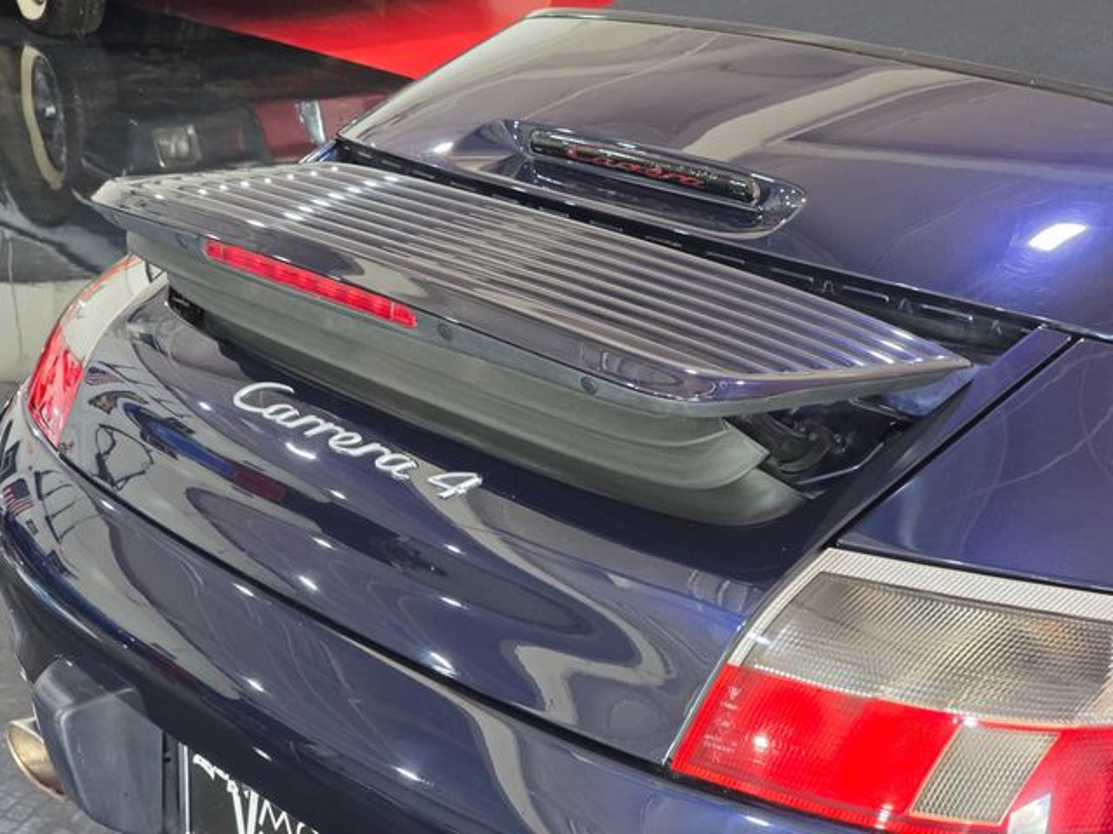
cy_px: 417
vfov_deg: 21.3
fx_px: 2219
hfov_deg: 28.2
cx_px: 556
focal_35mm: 69
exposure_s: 1/60
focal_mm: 7.9
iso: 250
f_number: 2.4
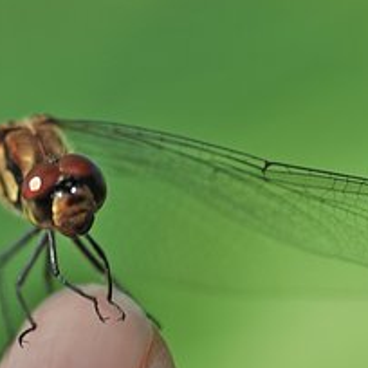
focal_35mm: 288
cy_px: 174
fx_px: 3464
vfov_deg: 6.1
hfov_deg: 6.1
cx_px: 74
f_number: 3.8
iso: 100
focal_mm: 90
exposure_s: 1/160
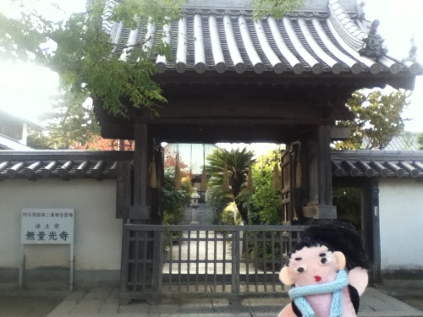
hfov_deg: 56.8
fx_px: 391
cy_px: 158
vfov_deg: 44.2
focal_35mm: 32
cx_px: 212
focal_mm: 3.85
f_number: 2.4
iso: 80
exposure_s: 1/140
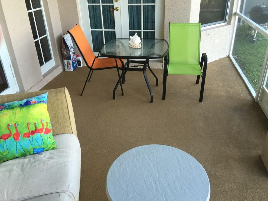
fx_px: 232
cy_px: 101
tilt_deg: -27.8
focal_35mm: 30
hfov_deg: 60.0
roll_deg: +0.0
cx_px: 138
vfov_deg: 46.8
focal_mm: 4.15
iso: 32
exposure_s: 1/30
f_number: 2.2
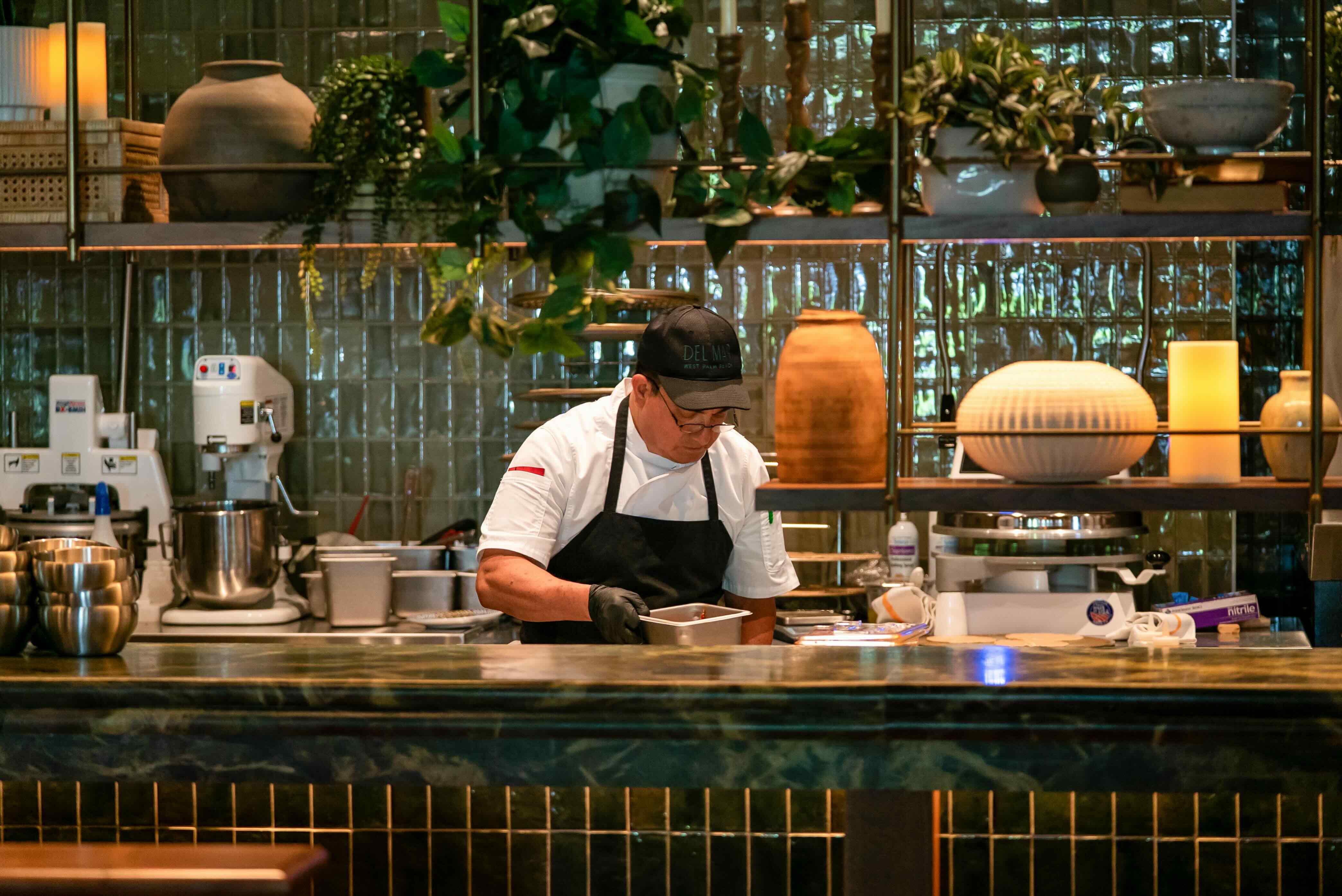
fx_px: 3730
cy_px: 448
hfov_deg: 20.4
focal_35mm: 100
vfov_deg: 13.7
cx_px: 671
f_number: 2.8
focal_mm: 100
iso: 2500
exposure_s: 1/125
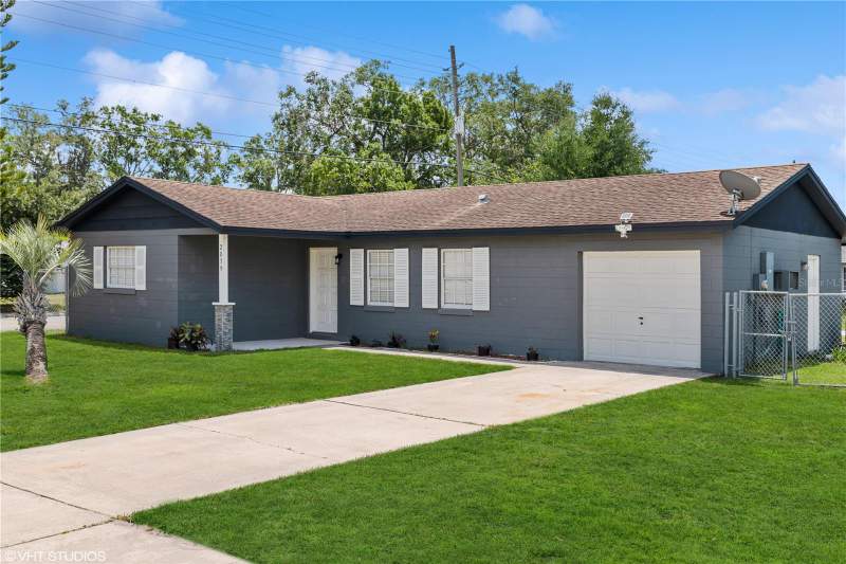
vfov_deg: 35.0
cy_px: 282
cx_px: 423
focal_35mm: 38
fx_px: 893
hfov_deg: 50.7
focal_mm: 38
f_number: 8
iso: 200
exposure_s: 1/320
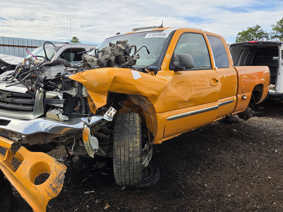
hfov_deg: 67.0
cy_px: 103
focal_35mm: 26
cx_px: 123
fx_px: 213
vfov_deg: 53.1
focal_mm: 5.4
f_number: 1.8
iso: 80
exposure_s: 1/3647
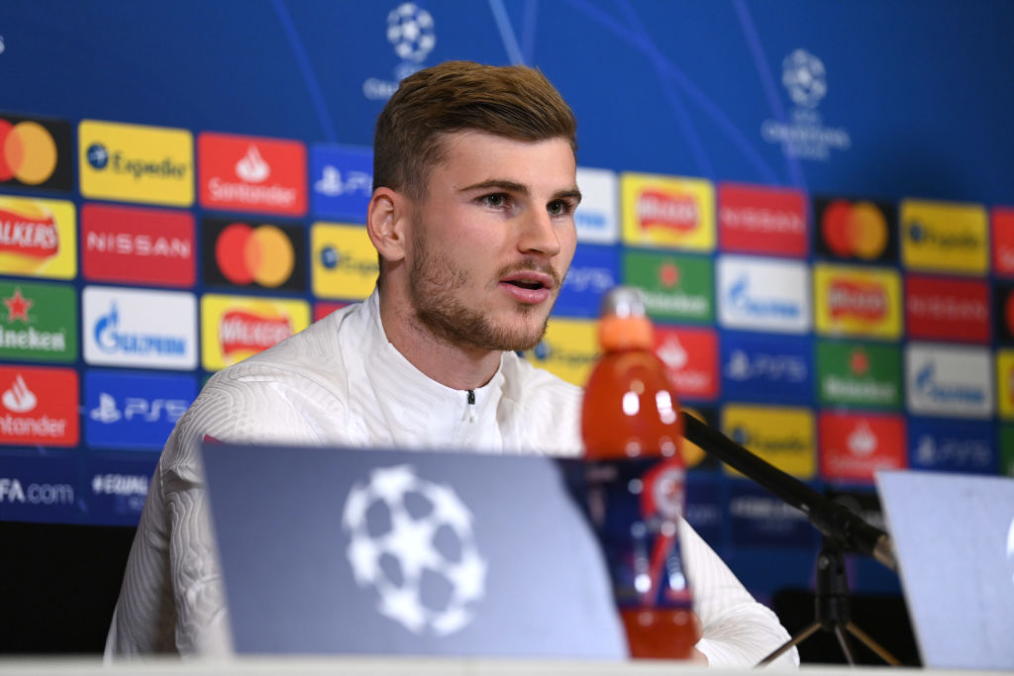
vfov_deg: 8.6
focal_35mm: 160
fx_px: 4507
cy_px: 338
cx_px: 507
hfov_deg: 12.8
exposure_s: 1/500
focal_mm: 160
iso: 3200
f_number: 2.8
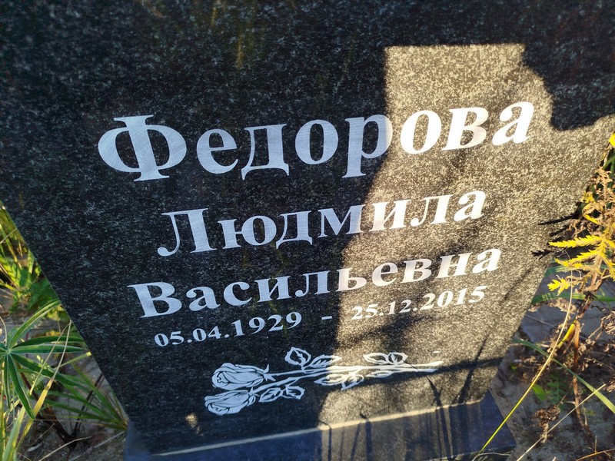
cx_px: 308
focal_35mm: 24
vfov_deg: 56.8
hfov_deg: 71.6
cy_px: 230
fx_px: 426
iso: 50
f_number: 1.7
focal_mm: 5.31
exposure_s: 1/175
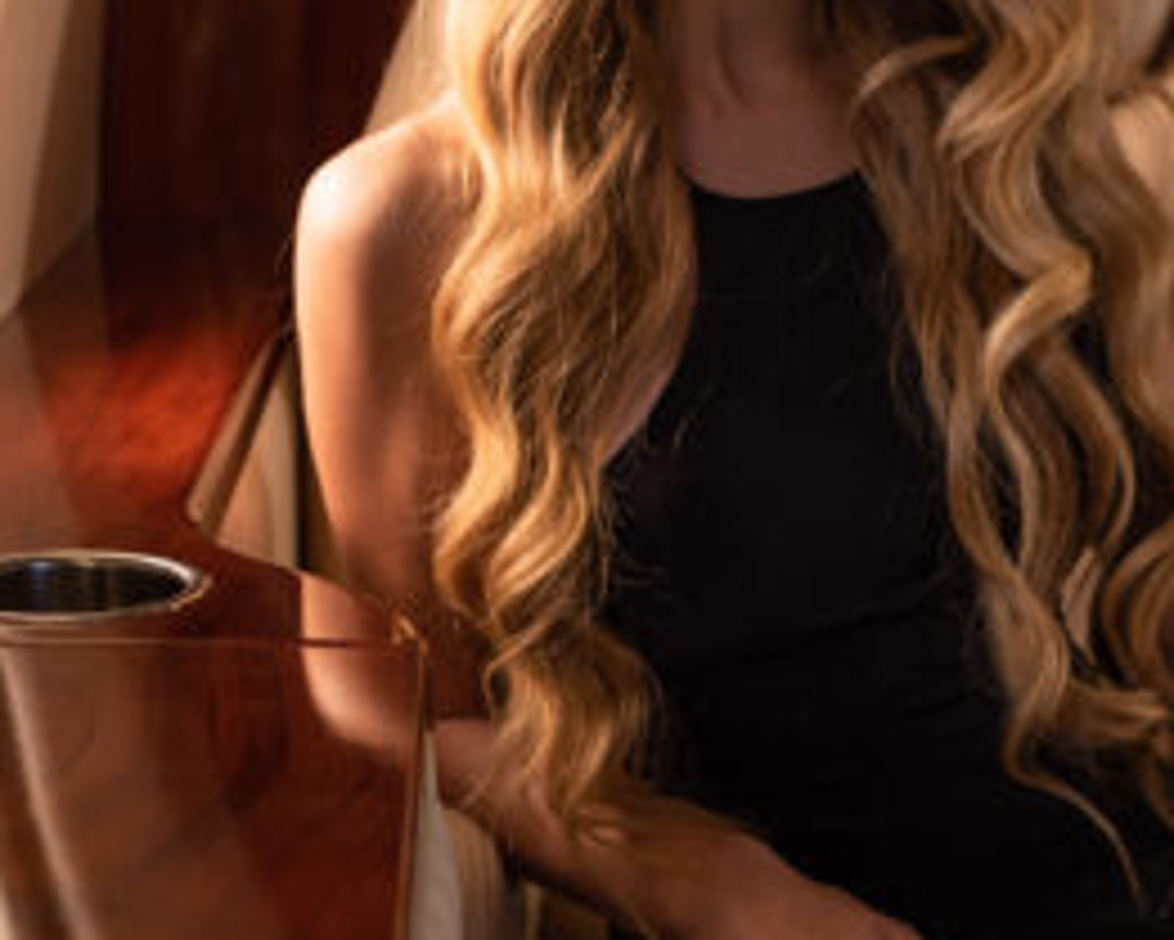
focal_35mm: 88
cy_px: 852
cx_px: 697
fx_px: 3059
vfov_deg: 17.2
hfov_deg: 21.7
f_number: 3.5
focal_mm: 35
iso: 250
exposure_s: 1/200
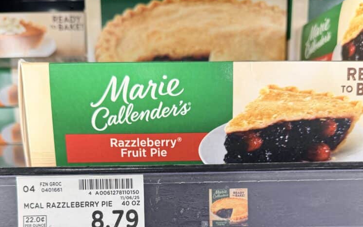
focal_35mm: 35
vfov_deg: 34.9
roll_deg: -0.1
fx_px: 346
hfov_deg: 55.3
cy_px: 188
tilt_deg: -12.8
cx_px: 179
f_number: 1.78
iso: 160
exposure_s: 1/120
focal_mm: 6.76
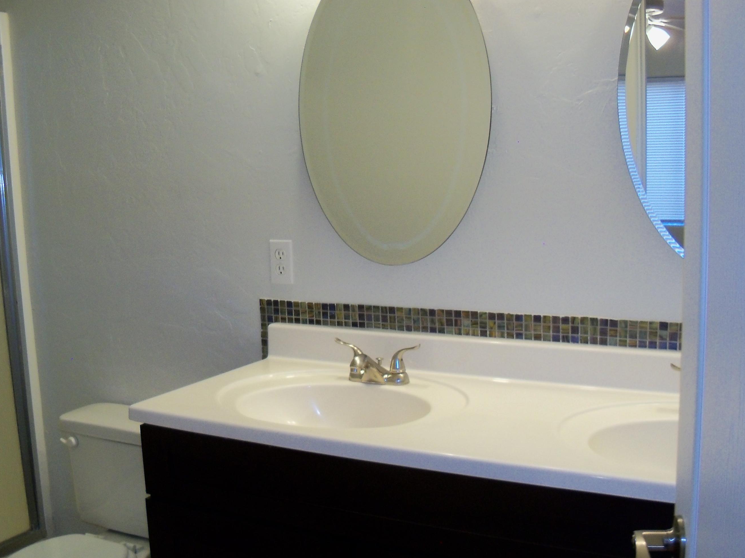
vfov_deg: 35.9
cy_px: 300
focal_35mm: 40
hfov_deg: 46.8
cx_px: 387
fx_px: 861
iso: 250
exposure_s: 1/30
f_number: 3.5
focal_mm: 6.2
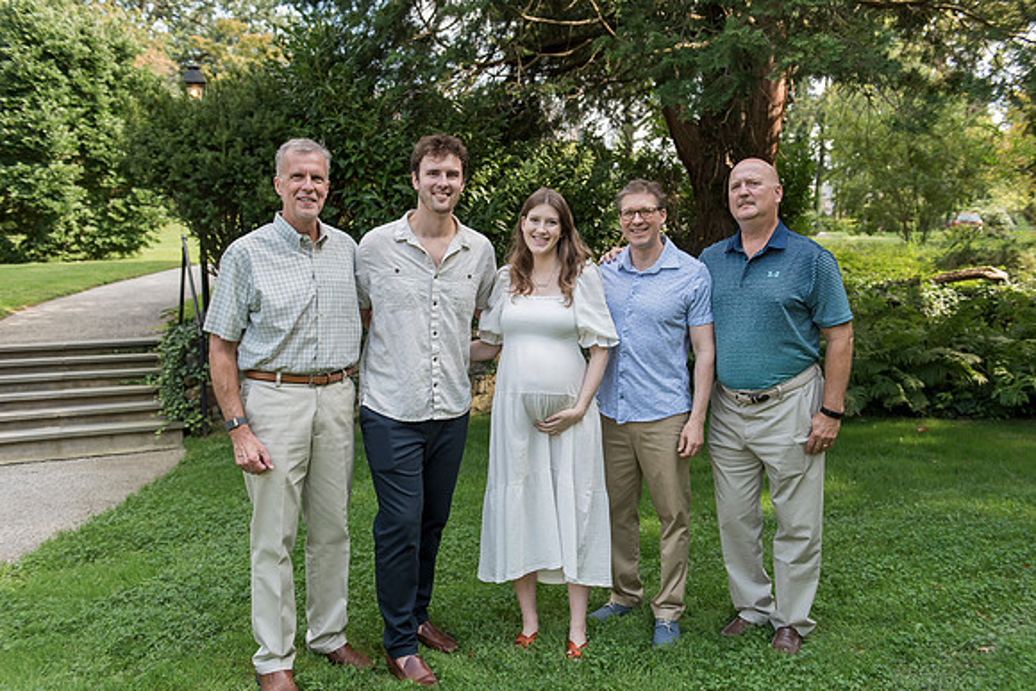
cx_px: 518
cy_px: 346
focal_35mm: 31
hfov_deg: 60.3
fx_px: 892
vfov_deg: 42.3
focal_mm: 31
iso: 640
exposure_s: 1/1000
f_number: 4
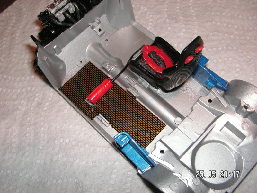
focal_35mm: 38
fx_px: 282
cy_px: 96
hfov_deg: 49.0
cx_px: 128
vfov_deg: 37.7
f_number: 6.6
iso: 160
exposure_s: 1/45
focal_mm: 6.3
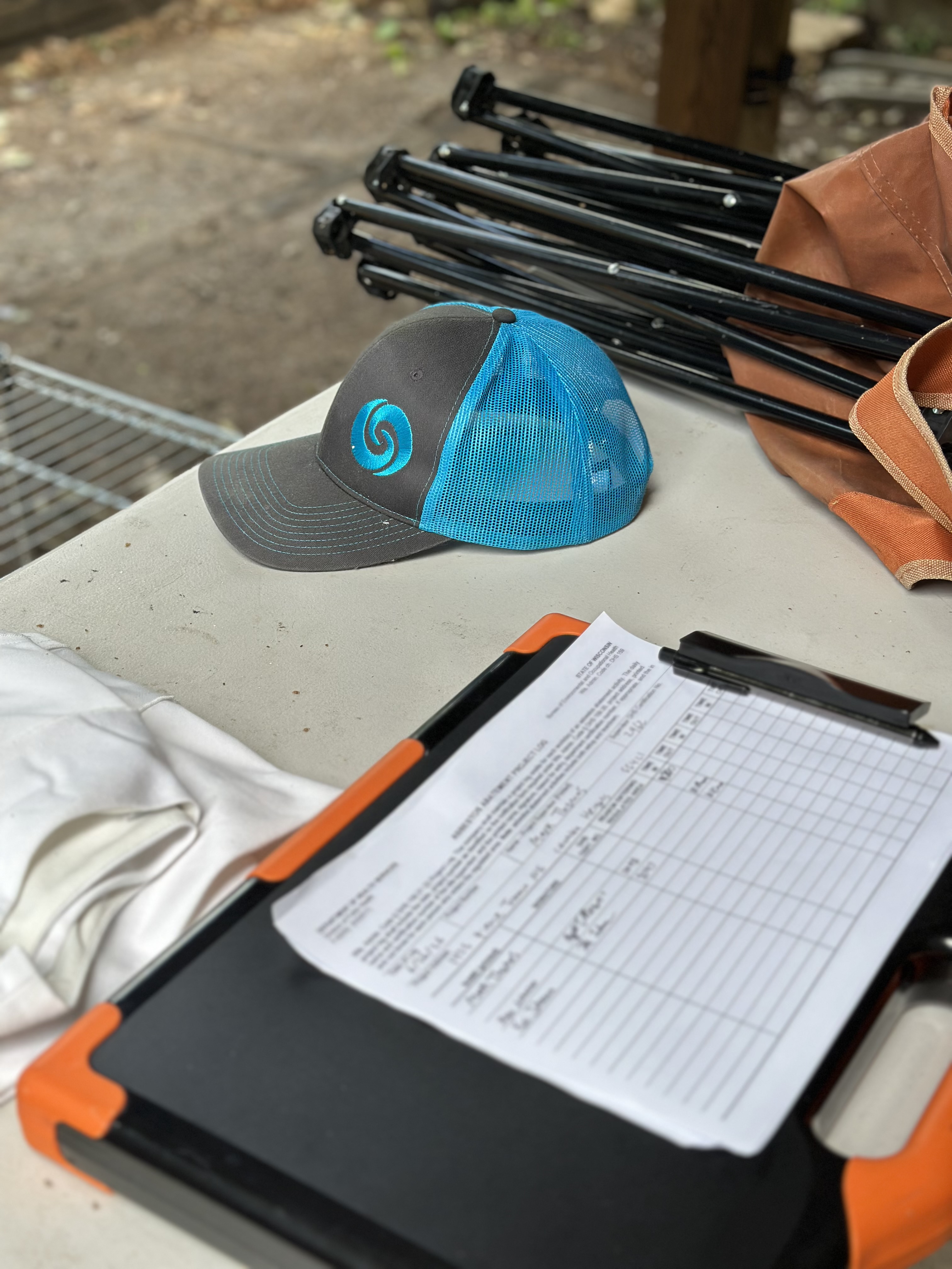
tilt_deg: -33.0
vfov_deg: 39.7
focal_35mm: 48
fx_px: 1760
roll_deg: -1.0
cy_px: 634
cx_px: 476
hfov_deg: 30.3
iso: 80
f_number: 1.78
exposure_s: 1/318
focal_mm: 6.86
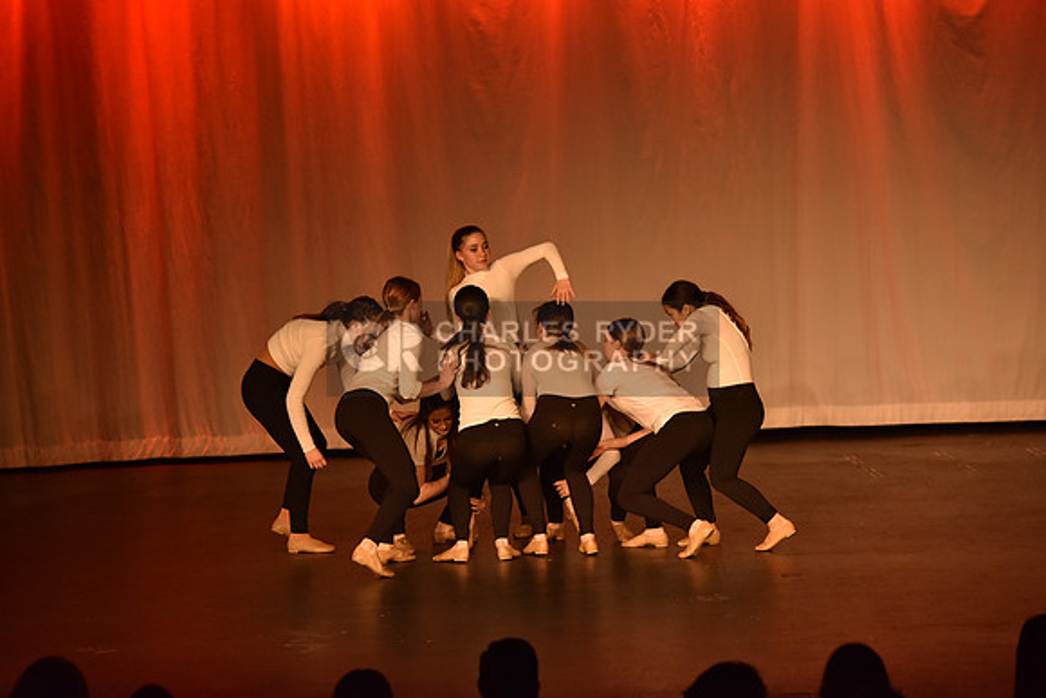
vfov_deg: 10.2
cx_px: 523
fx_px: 3923
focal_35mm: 135
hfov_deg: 15.2
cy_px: 349
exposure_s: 1/250
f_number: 4.5
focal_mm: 135
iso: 2000
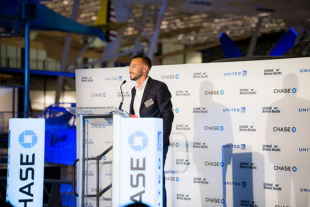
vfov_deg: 12.8
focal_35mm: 107
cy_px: 104
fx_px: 922
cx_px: 155
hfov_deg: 19.1
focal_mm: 107
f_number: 2.8
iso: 1250
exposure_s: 1/160
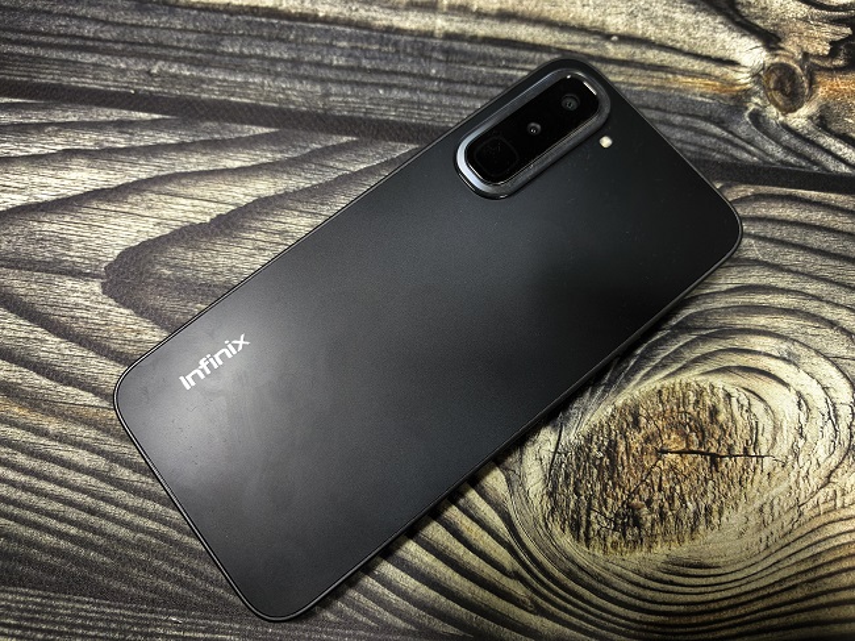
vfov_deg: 56.8
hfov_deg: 71.6
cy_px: 320
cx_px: 428
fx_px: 593
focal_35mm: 24
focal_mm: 8.5
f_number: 2
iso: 320
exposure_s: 1/50
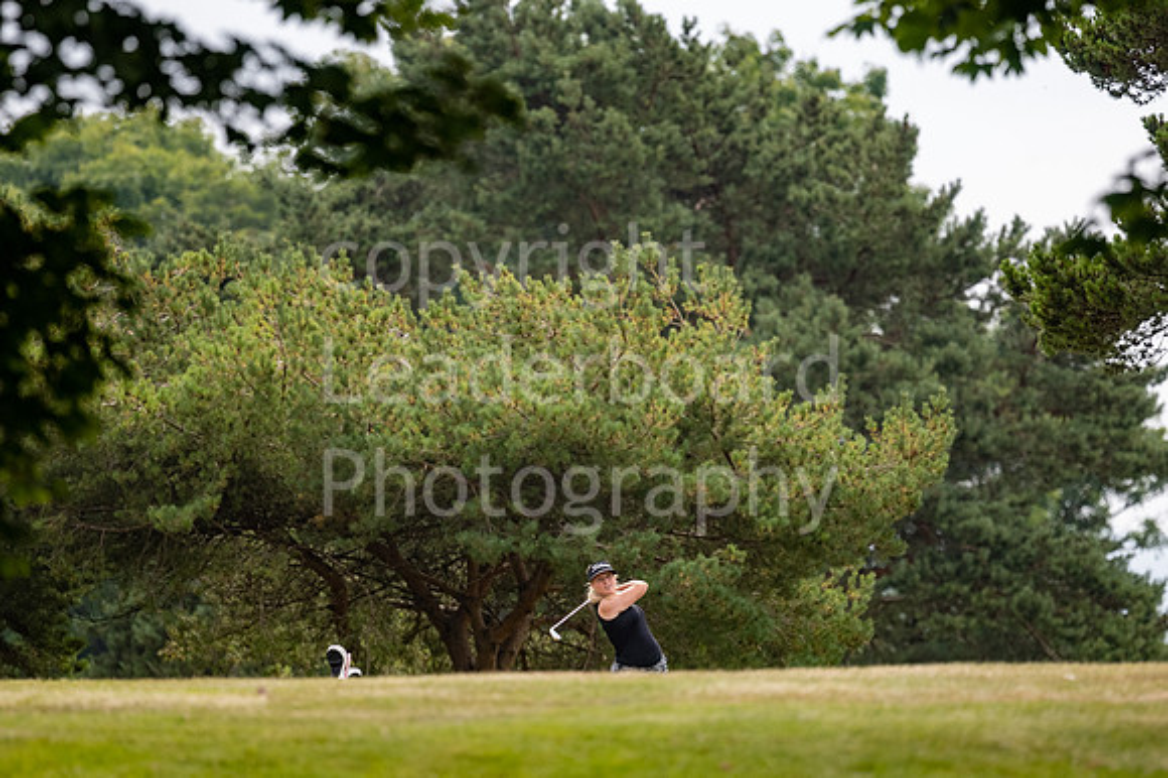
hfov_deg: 4.6
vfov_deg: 3.1
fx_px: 14591
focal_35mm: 450
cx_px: 584
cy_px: 389
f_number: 4
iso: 320
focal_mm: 300
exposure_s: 1/1250
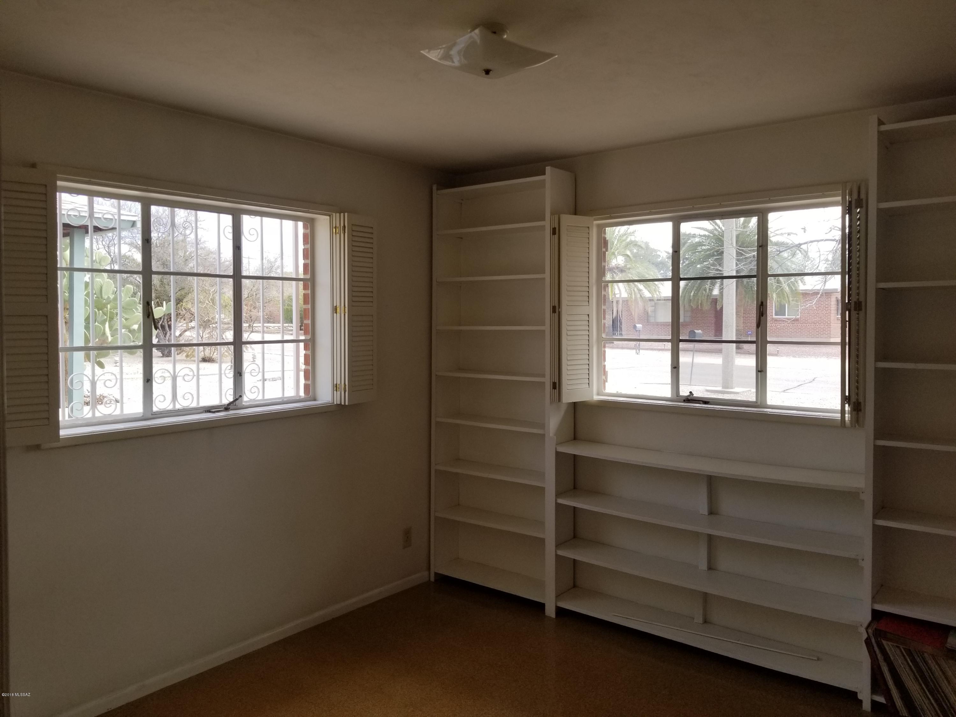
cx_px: 478
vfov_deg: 53.1
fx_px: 718
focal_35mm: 26
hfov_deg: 67.3
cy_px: 358
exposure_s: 1/364
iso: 50
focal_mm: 4.25
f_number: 1.7
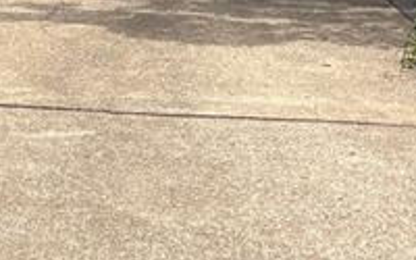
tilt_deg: +5.8
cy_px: -470
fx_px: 1599
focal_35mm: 141
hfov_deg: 13.9
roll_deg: +1.0
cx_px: -202
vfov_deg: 8.2
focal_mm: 5.96
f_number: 1.6
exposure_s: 1/2865
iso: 50
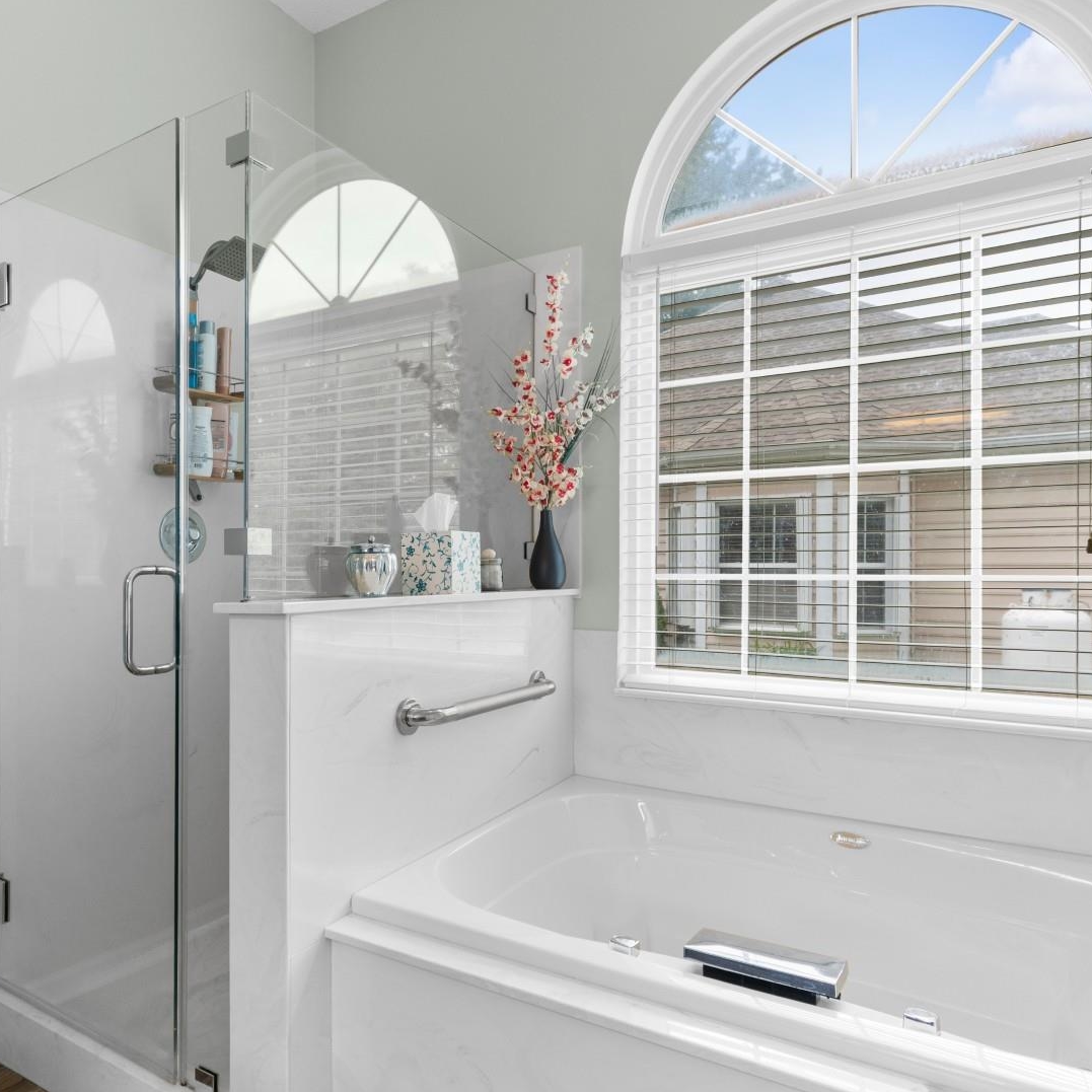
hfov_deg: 66.4
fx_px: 821
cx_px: 418
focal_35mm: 23
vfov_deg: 67.3
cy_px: 545
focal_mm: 12
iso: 100
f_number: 4.8
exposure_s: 1/13
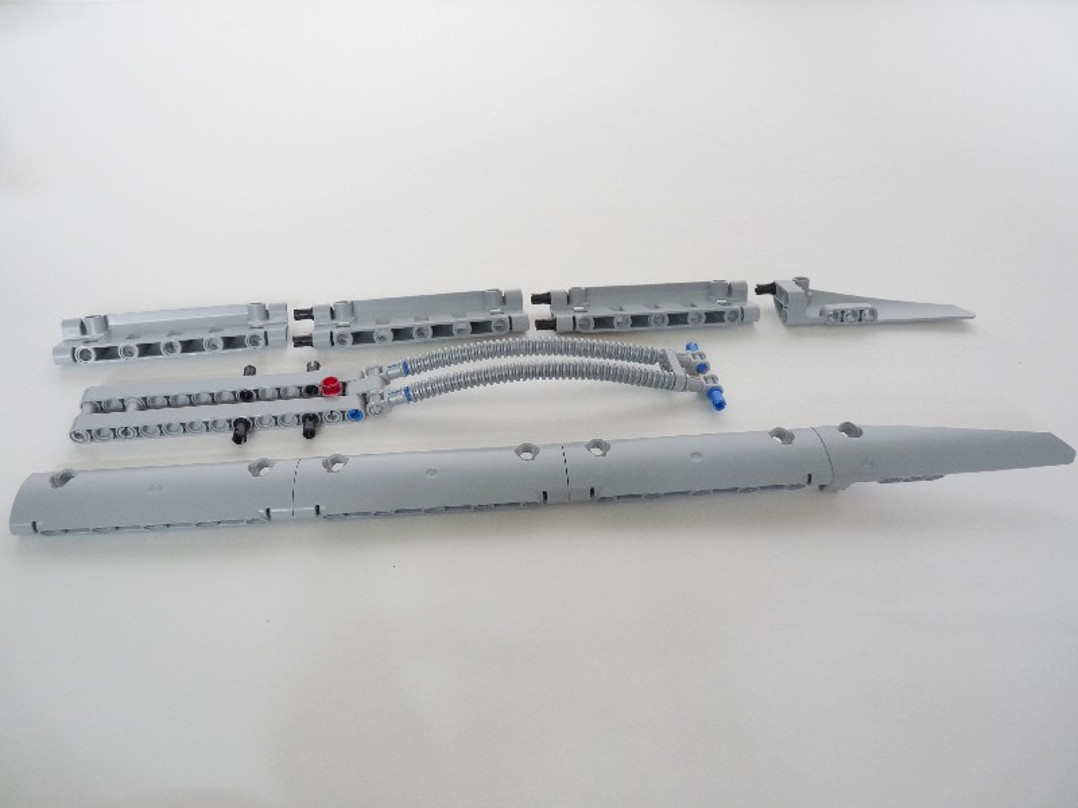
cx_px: 539
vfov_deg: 51.4
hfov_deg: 65.3
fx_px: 841
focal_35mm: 27
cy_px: 404
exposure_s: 1/20
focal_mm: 4.8
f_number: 2.8
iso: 100
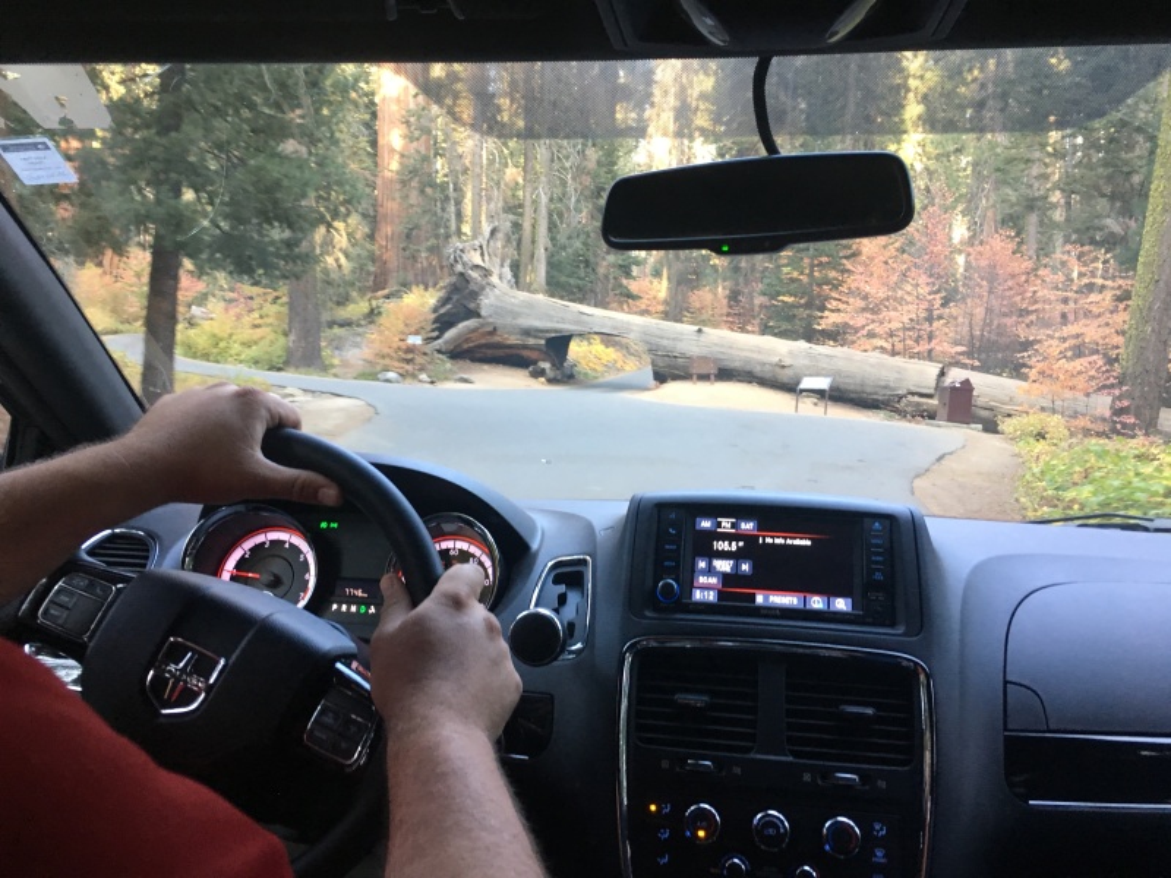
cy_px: 439
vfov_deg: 48.2
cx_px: 586
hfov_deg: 61.7
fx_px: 981
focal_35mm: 29
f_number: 2.2
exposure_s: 1/30
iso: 100
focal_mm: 4.15
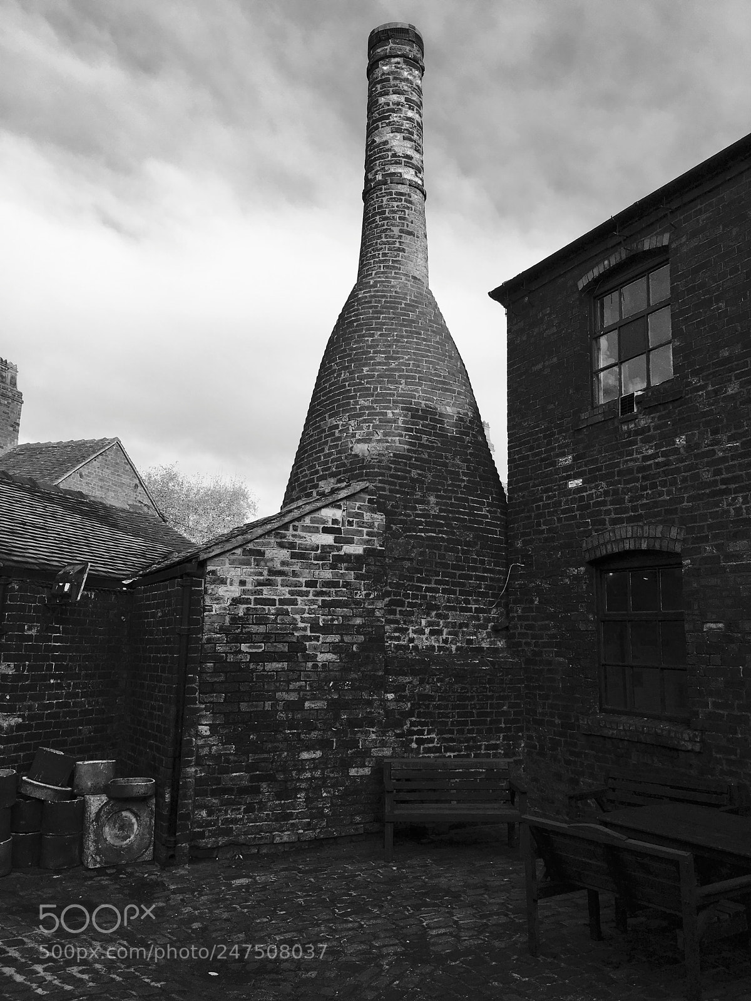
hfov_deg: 48.2
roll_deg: -2.0
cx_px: 376
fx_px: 839
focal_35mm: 29
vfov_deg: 61.7
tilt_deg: +8.7
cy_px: 500
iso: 25
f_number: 2.2
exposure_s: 1/503
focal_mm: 4.15
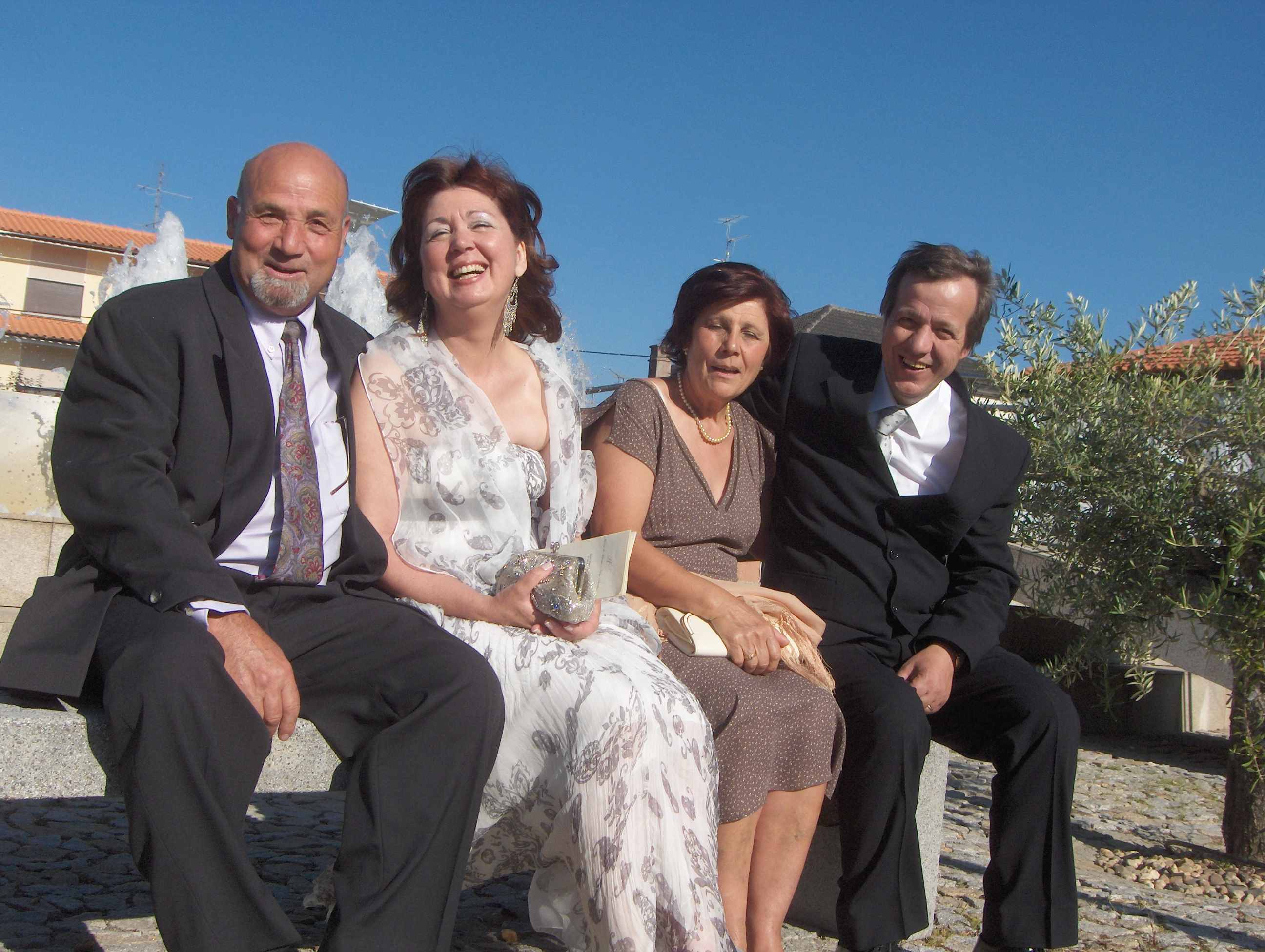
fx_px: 1427
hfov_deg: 47.8
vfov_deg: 36.9
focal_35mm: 39
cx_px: 632
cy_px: 476
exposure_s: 1/1064
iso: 100
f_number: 4.8
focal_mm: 8
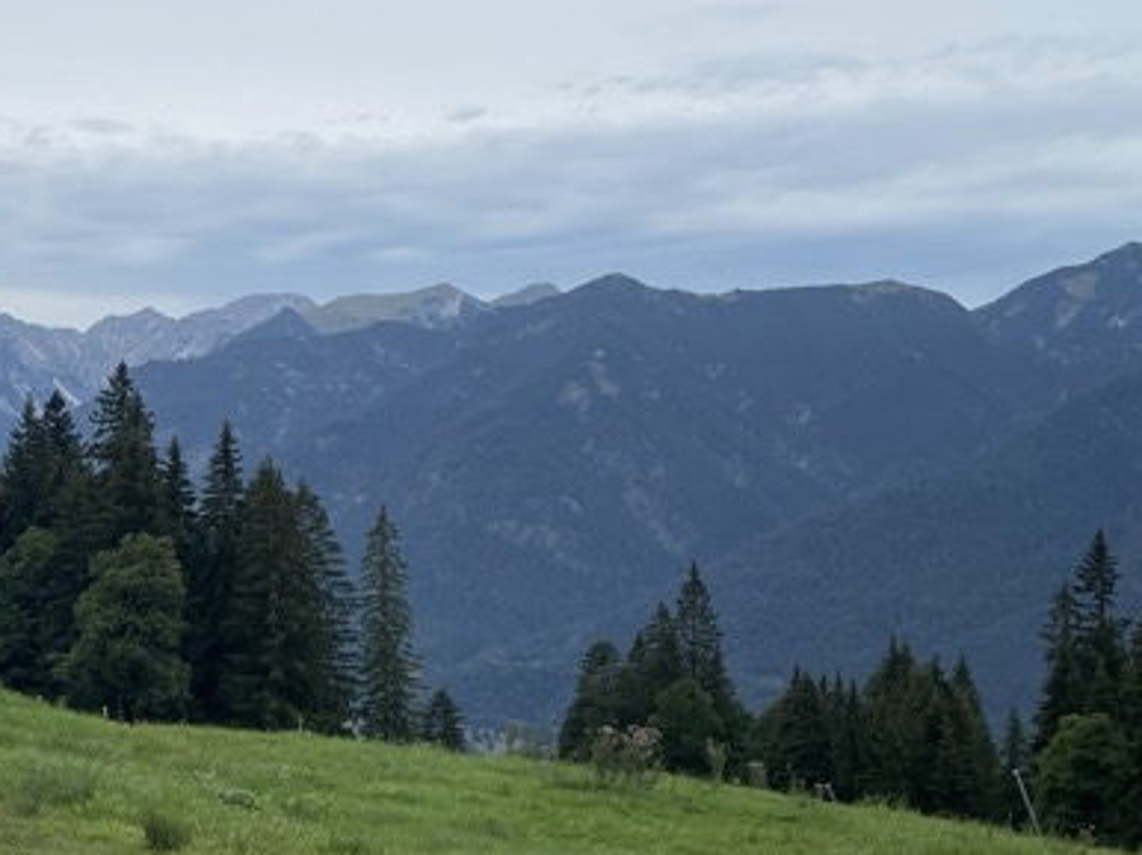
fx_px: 2275
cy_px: 435
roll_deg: +0.6
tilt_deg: +0.0
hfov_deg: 26.2
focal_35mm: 69
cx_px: -89
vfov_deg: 21.3
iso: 32
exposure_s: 1/2451
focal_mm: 4.2
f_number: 1.6
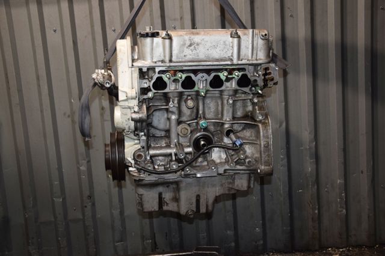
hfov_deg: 49.6
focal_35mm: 39
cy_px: 128
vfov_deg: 34.2
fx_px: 417
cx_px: 192
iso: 800
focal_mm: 26
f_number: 5
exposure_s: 1/60
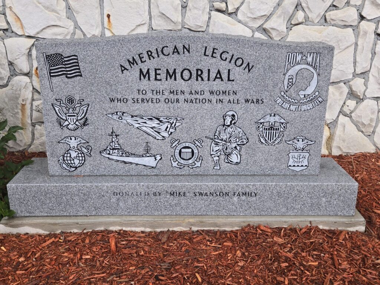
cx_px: 190
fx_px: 252
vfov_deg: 58.9
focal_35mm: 23
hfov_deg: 73.9
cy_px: 142
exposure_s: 1/120
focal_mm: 5.4
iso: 25
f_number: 1.8
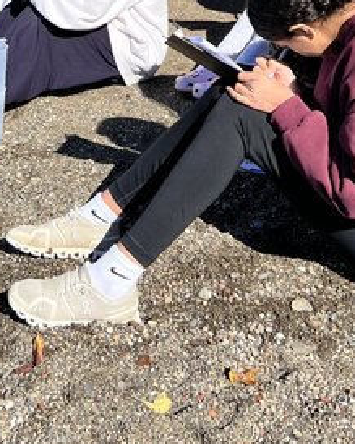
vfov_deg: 22.5
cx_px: 125
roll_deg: +0.5
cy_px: -160
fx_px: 972
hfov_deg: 20.6
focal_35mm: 74
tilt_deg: +1.3
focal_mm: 5.7
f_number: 1.5
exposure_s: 1/2457
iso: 50
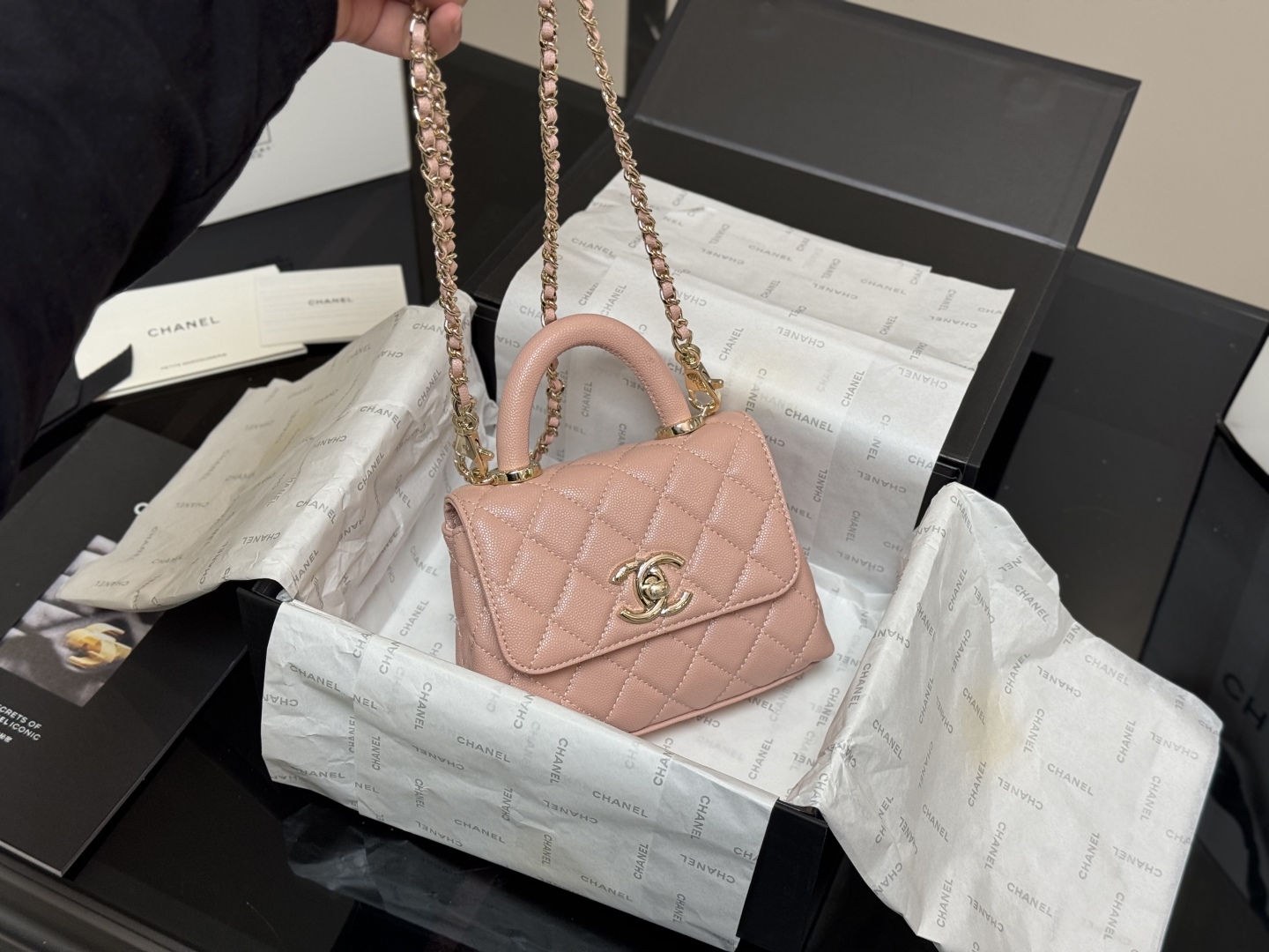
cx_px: 634
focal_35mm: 48
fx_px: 1760
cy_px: 476
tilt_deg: -49.4
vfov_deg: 30.3
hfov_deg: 39.7
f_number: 1.78
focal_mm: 6.76
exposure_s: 1/121
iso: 100
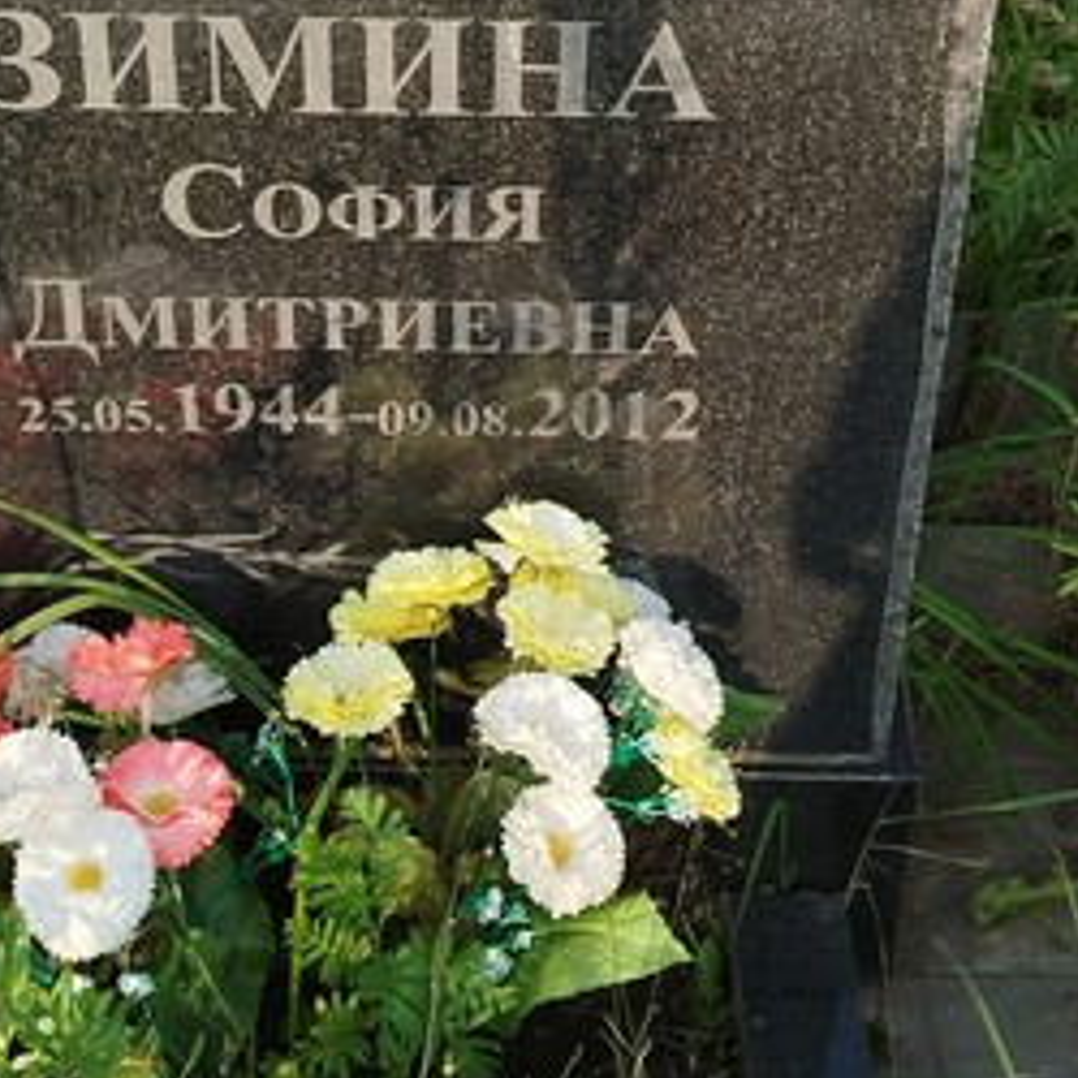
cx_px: 466
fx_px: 2396
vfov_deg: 25.1
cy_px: 280
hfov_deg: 25.3
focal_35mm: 68
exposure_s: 1/401
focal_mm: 5.31
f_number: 1.7
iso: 50
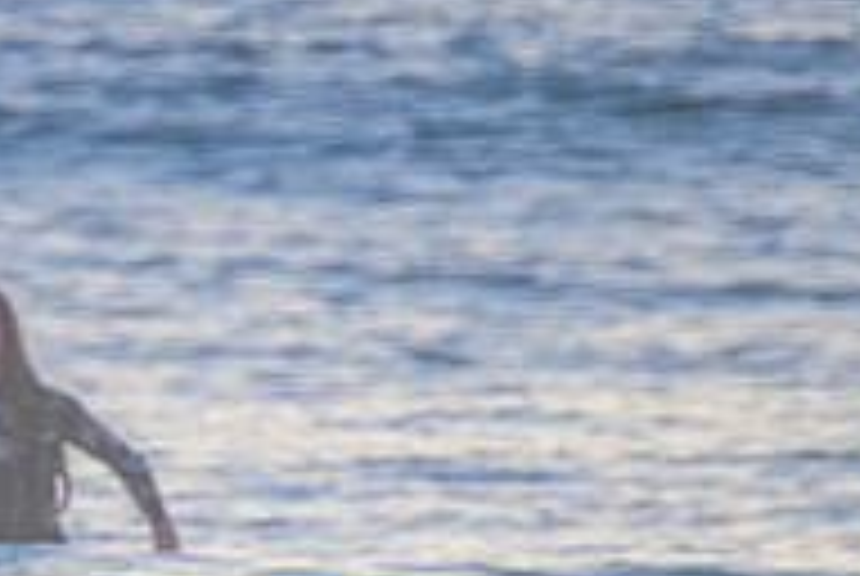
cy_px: 695
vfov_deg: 0.6
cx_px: -297
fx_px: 57972
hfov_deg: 0.8
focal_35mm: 2423
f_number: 11
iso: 2000
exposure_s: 1/1600
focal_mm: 800
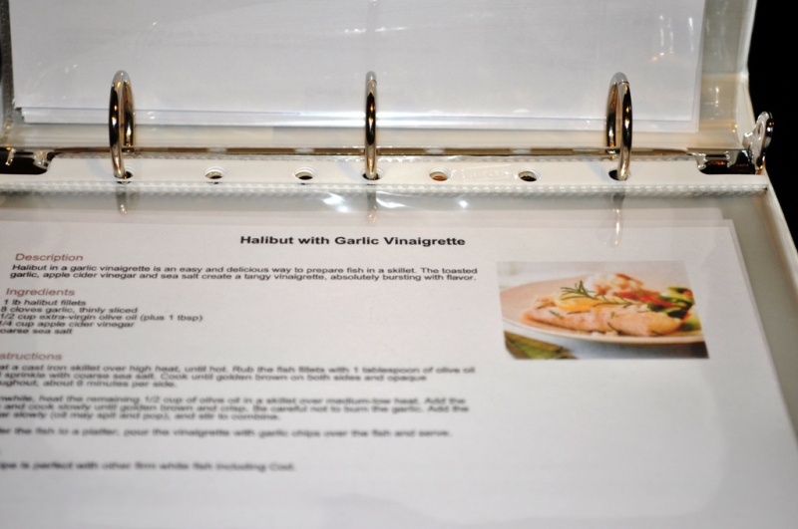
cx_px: 399
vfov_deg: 18.9
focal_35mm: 72
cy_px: 264
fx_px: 1594
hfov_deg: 28.1
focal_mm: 48
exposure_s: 1/30
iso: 200
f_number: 5.6
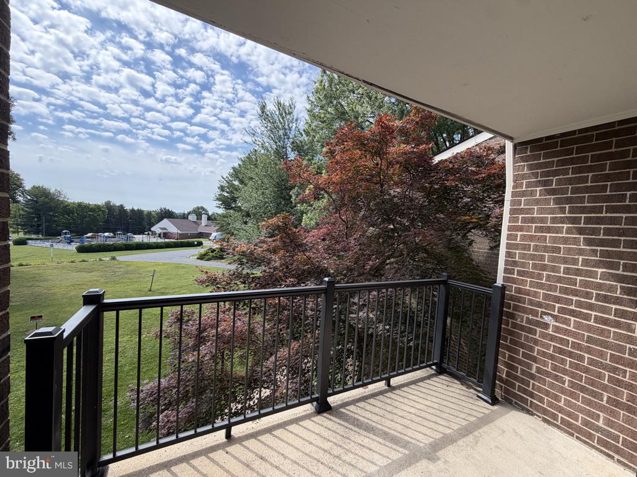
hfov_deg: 102.1
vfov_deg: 85.7
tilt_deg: -3.2
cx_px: 318
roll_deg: -3.5
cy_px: 238
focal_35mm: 14
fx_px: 258
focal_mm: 2.22
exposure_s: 1/770
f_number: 2.2
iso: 40
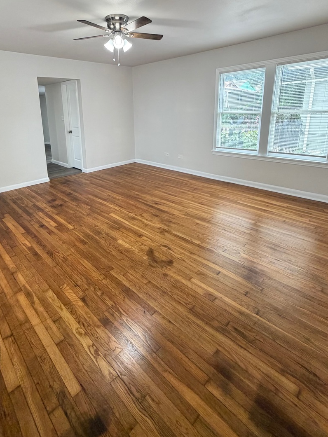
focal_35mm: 19
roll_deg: +1.3
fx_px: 240
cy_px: 165
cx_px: 141
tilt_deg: -13.5
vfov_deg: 83.1
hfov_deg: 68.4
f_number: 2.2
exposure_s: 1/60
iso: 200
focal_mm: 2.22
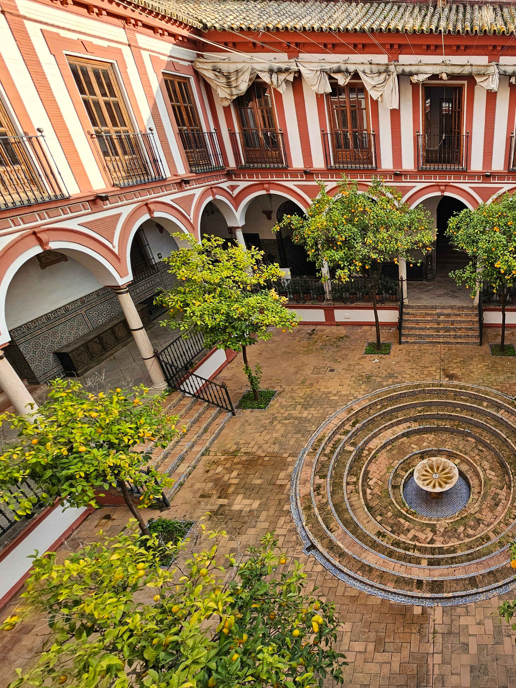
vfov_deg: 87.7
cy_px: 350
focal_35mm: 18
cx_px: 441
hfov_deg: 62.8
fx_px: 358
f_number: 2.2
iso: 50
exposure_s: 1/296
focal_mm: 2.2
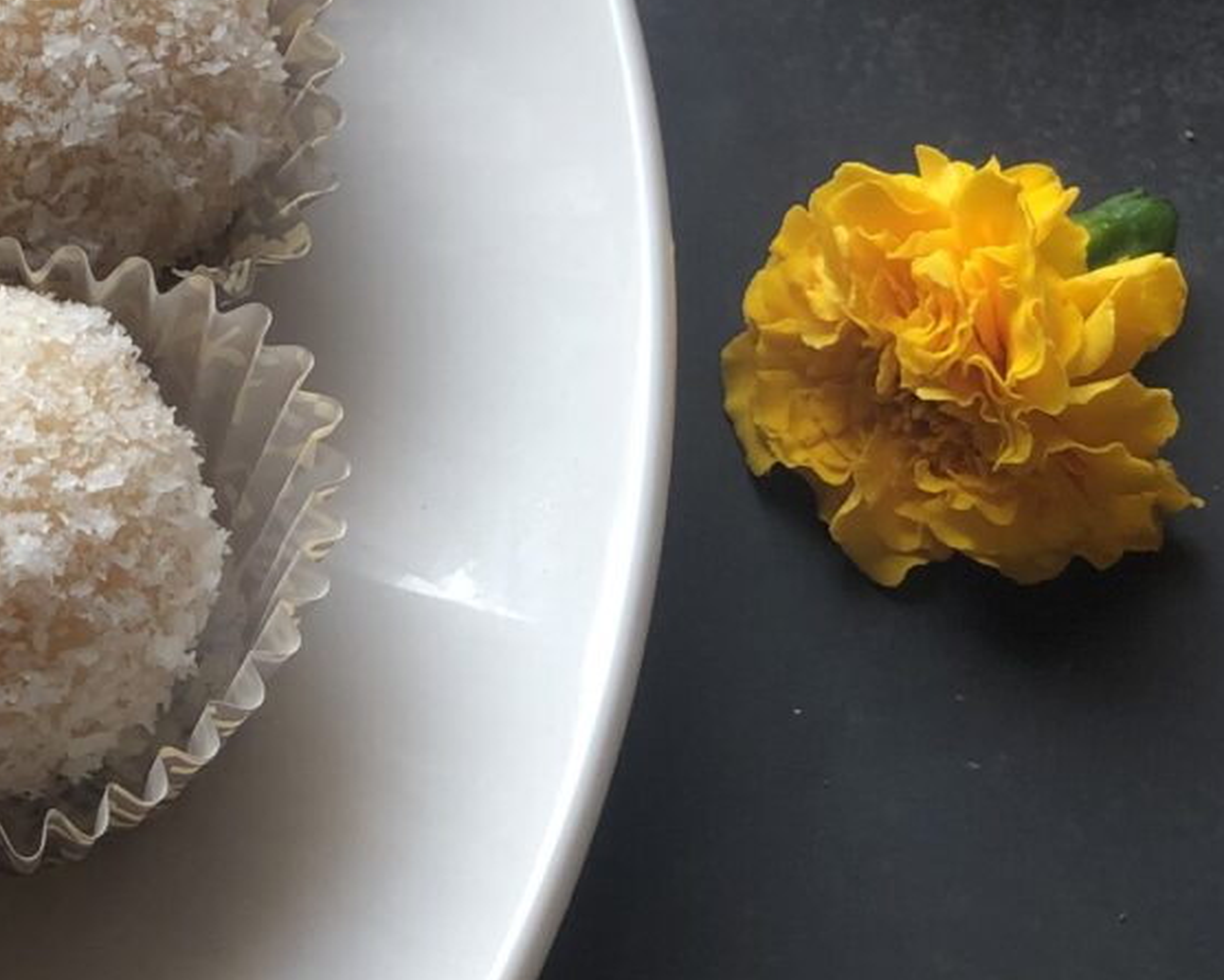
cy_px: -64
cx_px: -257
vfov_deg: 9.3
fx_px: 5943
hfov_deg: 11.5
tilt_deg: -57.0
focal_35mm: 164
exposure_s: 1/120
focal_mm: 6
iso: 25
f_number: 2.4
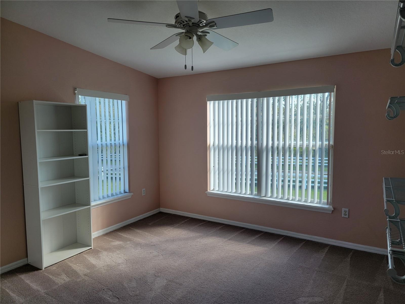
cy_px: 152
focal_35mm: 24
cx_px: 202
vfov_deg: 56.8
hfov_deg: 71.6
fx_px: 281
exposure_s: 1/120
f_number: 1.8
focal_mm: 6.7
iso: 32
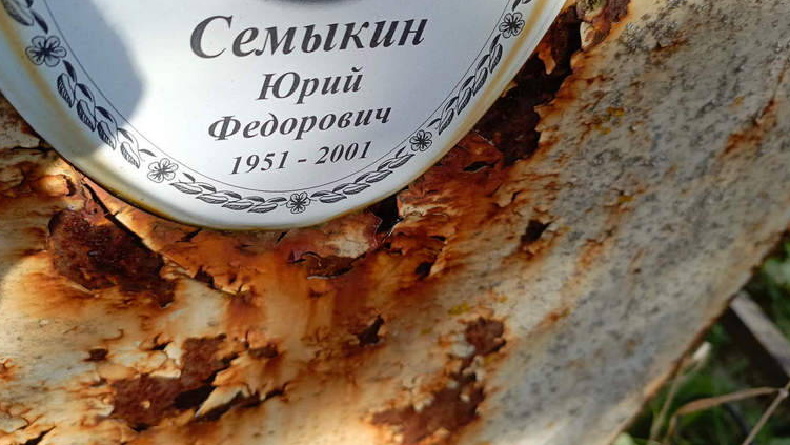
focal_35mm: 29
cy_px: 178
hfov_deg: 66.0
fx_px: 608
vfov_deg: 40.0
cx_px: 374
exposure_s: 1/316
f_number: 1.69
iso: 112
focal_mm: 4.76
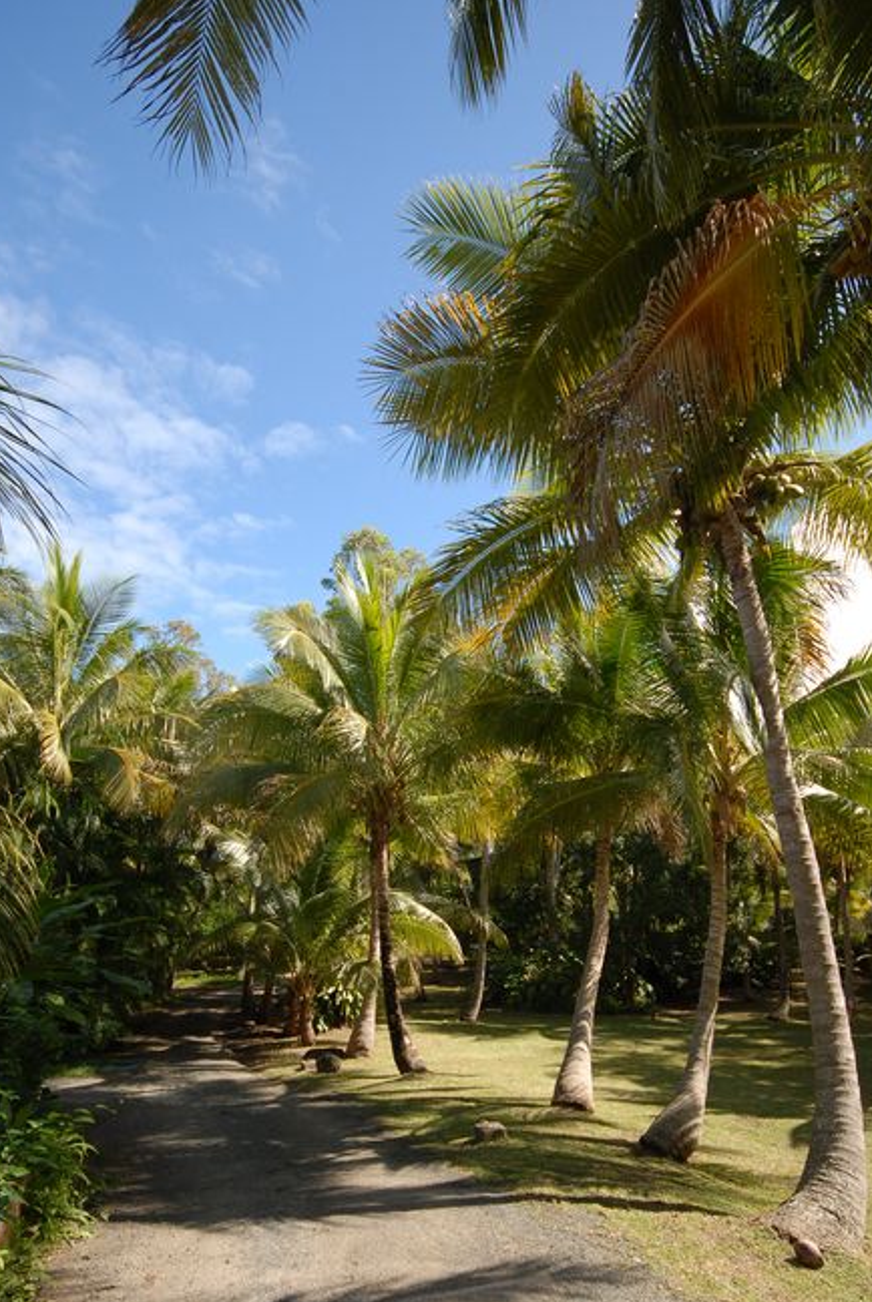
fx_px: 772
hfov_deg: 58.9
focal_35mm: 21
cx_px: 418
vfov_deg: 80.0
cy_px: 723
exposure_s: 1/160
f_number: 6.3
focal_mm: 11.5
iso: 125
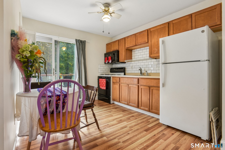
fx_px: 106
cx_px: 112
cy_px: 75
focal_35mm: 17
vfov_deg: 70.4
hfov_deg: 93.3
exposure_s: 1/20
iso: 400
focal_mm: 17
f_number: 11
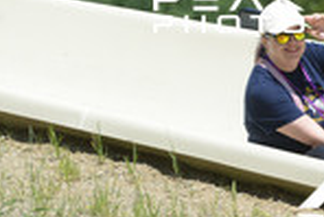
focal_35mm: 528
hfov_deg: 3.9
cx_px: 383
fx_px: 4757
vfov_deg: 2.6
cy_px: 168
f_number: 6.3
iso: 400
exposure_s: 1/1250
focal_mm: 195
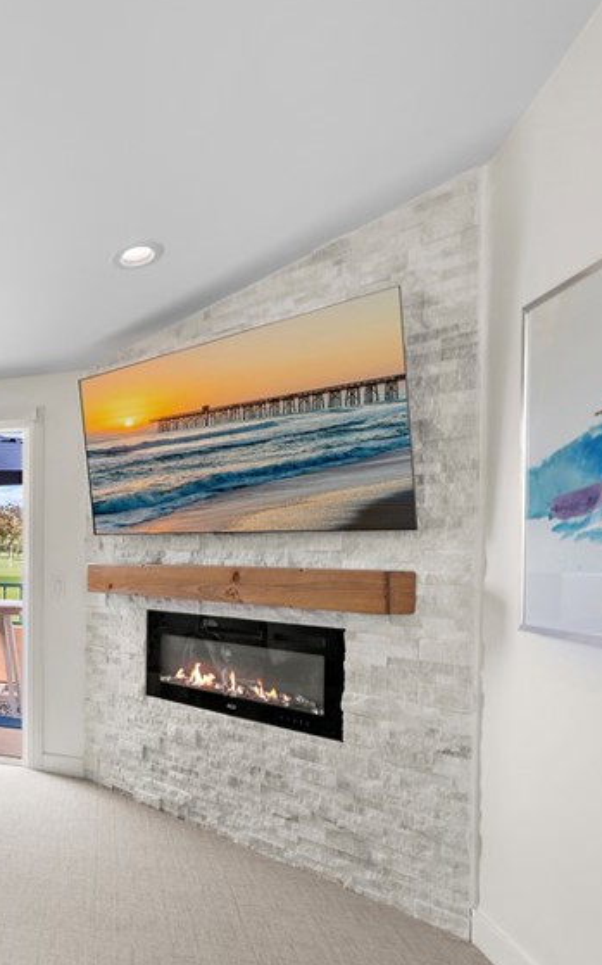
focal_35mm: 28
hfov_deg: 31.7
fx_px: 736
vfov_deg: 66.2
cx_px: -214
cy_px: 549
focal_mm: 15
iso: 125
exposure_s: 1/50
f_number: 7.1
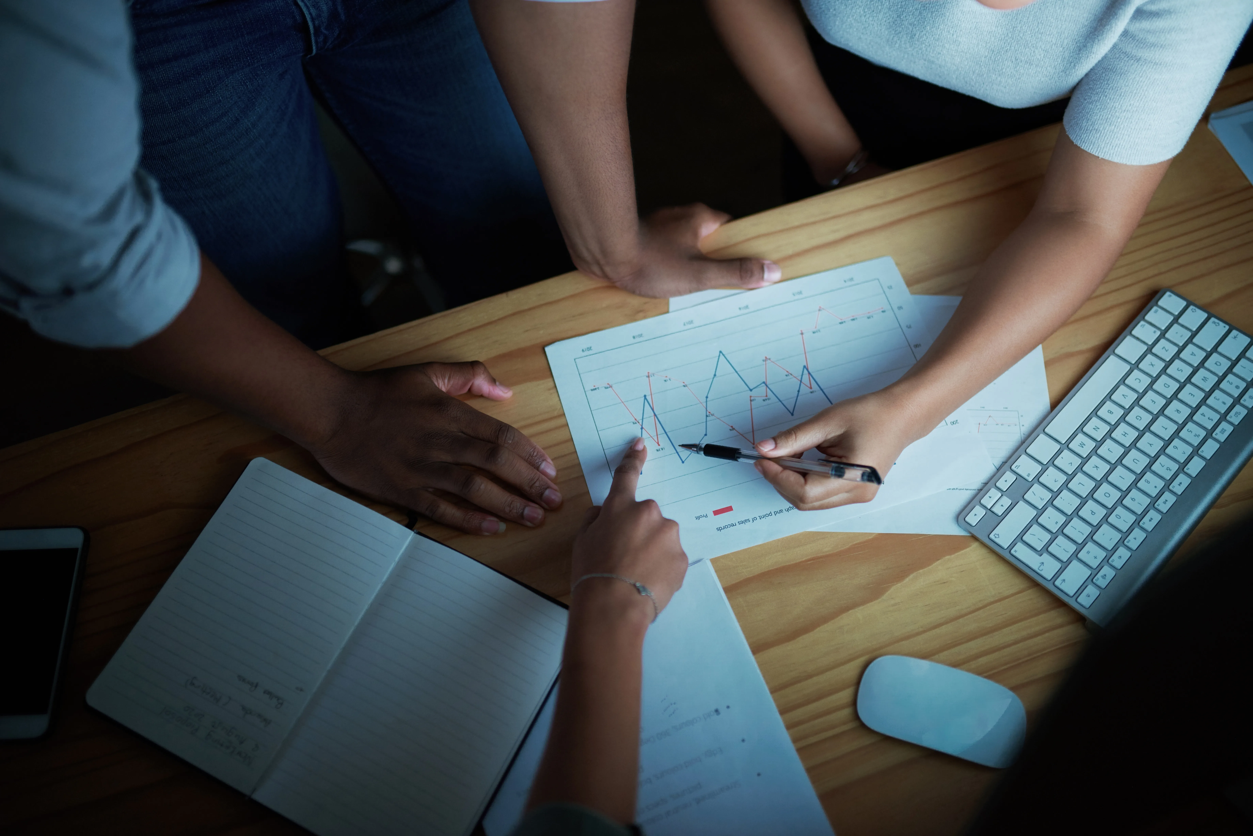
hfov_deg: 54.4
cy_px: 418
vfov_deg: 37.9
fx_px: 1219
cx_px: 626
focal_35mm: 35
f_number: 1.6
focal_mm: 35
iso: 400
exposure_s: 1/125
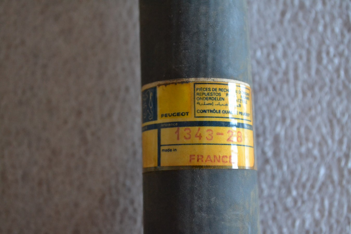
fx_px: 585
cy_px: 117
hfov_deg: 33.4
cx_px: 176
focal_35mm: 60
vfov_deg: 22.6
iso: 2500
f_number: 5.3
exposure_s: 1/60
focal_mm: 40
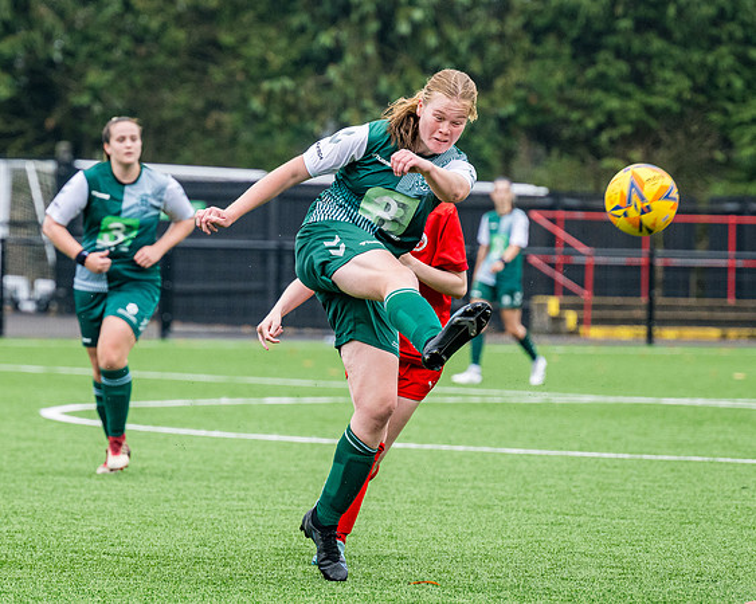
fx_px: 6968
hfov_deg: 6.2
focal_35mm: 312
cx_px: 274
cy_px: 312
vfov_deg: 5.0
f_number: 4
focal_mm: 165
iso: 800
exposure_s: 1/1250
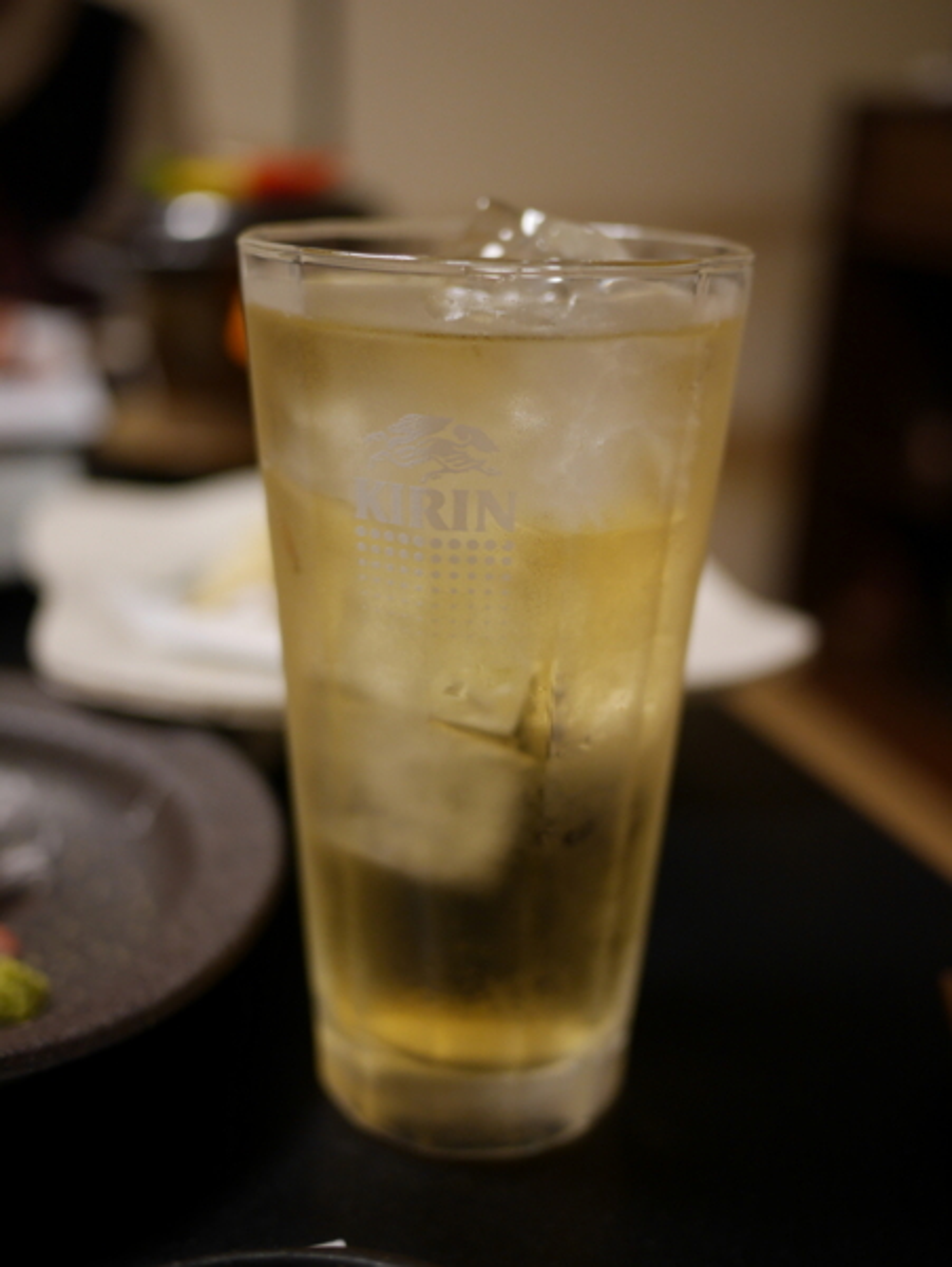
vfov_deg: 46.8
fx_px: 1465
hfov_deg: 36.0
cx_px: 476
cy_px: 634
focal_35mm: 40
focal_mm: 20
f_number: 1.7
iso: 500
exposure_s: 1/60
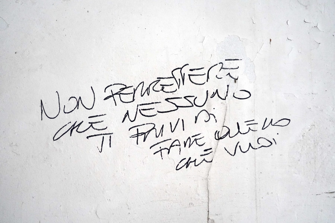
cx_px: 168
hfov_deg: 41.1
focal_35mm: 48
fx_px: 447
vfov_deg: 28.1
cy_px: 112
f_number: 4
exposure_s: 1/160
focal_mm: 48
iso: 5000
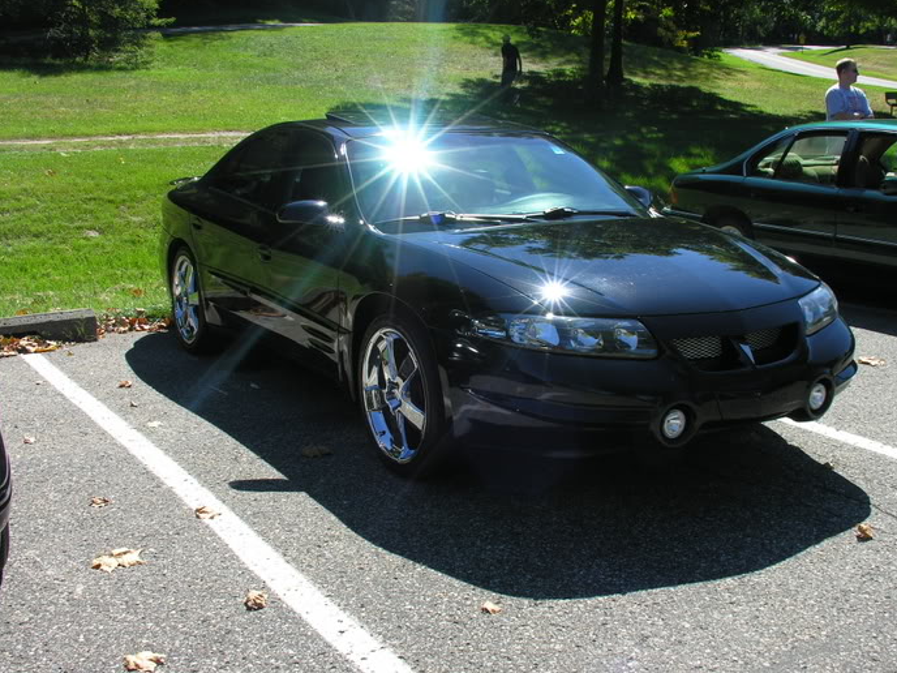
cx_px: 490
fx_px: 1114
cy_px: 344
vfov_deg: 33.6
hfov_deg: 43.8
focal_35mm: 43
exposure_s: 1/150
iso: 50
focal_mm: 9.5
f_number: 5.6
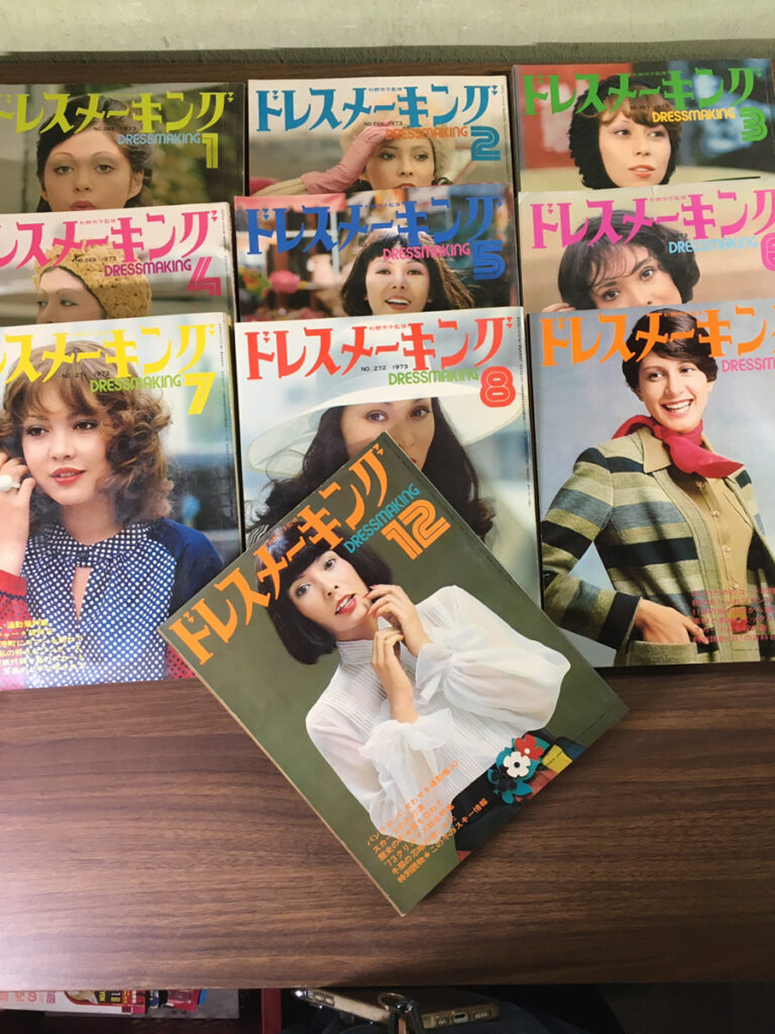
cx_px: 388
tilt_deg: -79.5
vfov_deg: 61.7
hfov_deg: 48.2
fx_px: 866
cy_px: 517
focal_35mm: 29
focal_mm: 4.15
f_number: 2.2
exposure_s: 1/30
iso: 50
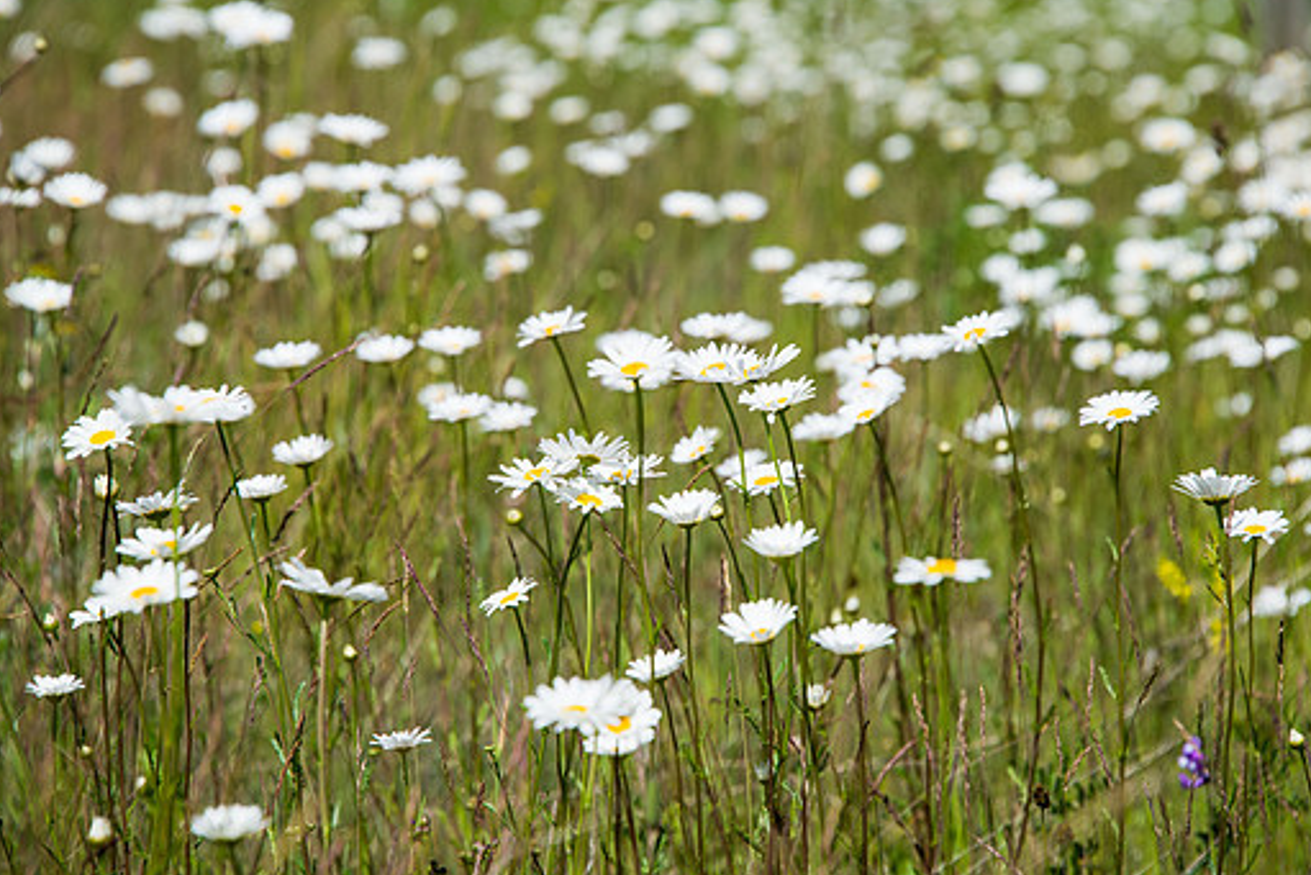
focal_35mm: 284
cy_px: 417
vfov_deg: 4.8
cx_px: 685
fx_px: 10345
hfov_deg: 7.3
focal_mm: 250
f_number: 10
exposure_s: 1/400
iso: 100
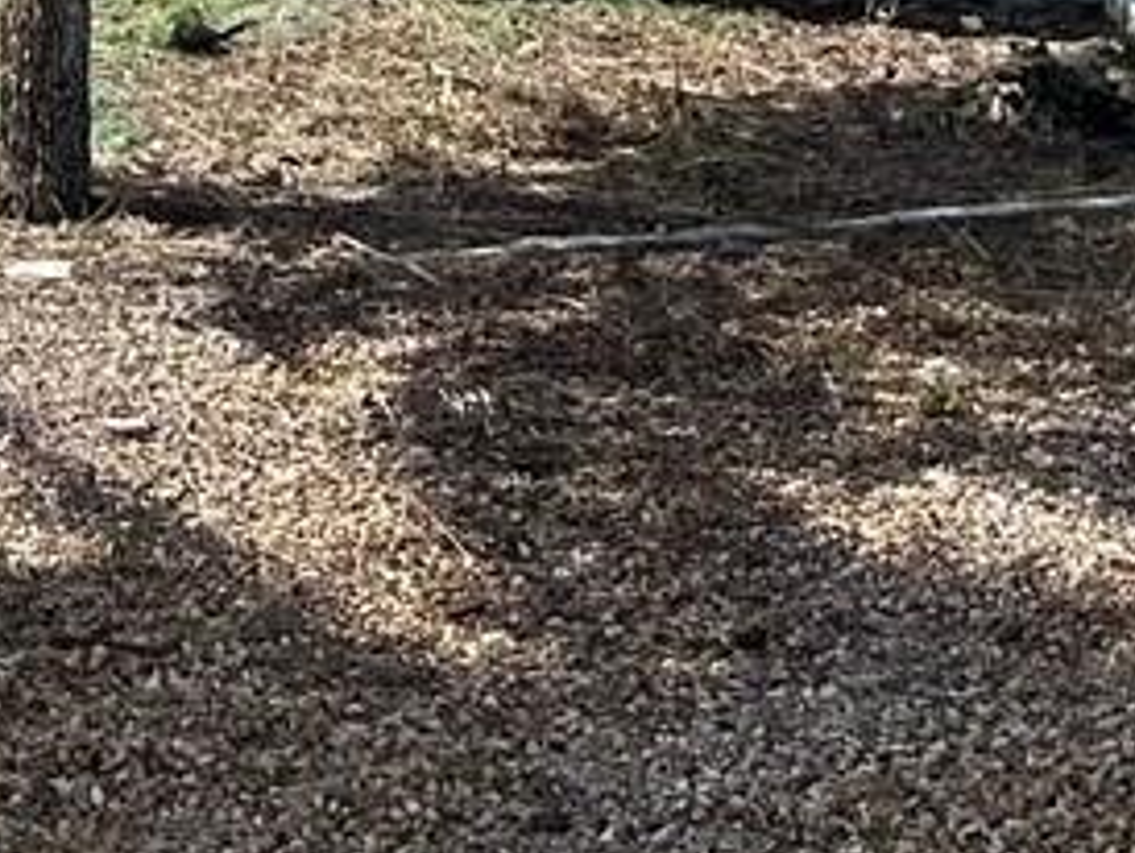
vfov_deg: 8.9
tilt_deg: +10.0
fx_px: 4594
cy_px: -1611
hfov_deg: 14.0
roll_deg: -0.4
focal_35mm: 140
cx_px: 833
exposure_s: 1/4545
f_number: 1.78
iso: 80
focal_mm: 6.86
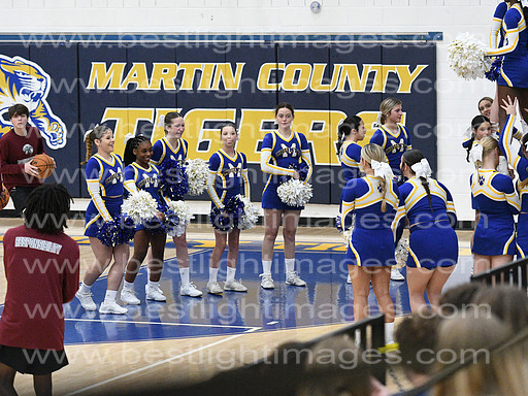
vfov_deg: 8.7
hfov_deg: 11.5
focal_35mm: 172
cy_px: 199
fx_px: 2617
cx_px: 257
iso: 8000
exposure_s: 1/640
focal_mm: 105
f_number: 4
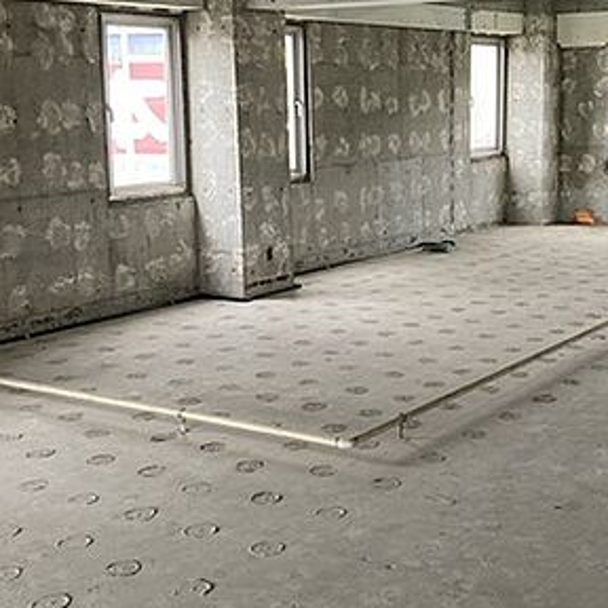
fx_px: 1093
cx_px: 422
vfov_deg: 31.1
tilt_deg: -8.7
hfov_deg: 30.8
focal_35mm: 55
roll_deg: +0.6
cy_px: 272
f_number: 1.8
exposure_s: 1/60
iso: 250
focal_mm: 3.99
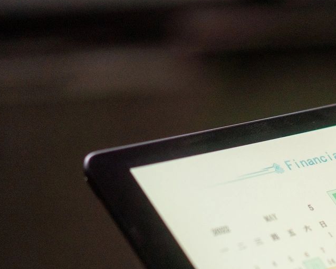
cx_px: 386
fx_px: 1710
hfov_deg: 11.0
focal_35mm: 172
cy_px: 216
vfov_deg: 9.0
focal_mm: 55
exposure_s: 1/500
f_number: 1.8
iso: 320
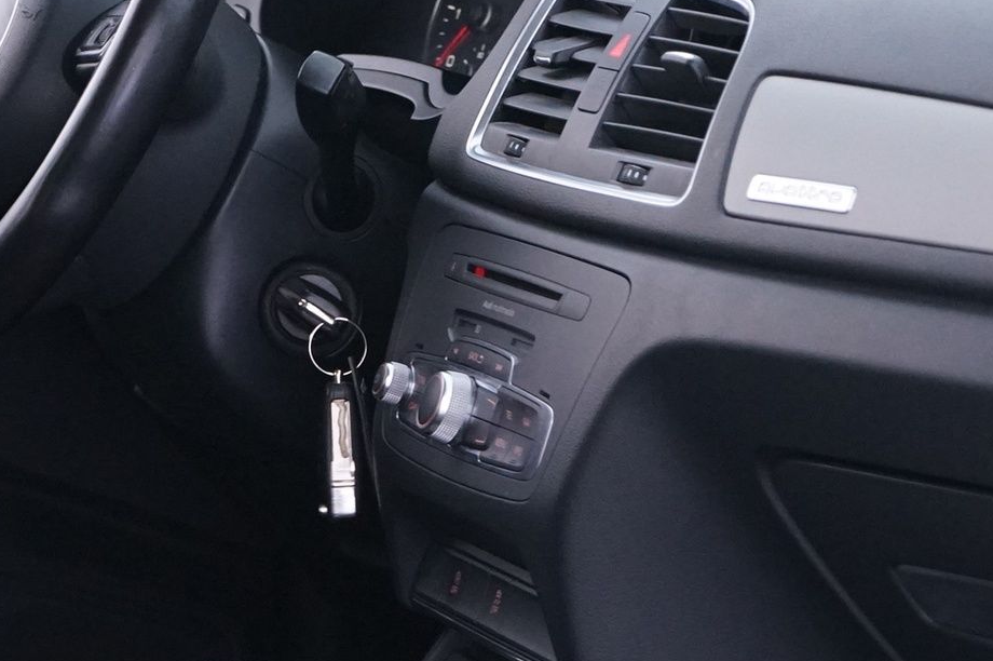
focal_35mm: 182
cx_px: 688
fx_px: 5016
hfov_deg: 11.3
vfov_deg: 7.5
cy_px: 305
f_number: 6.3
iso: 3200
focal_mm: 67
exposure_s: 1/10
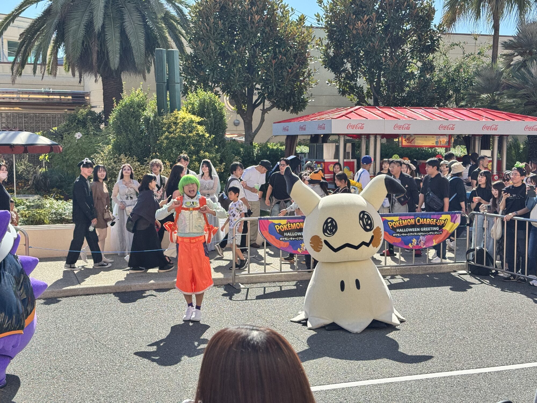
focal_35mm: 48
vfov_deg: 30.3
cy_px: 202
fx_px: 745
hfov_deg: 39.7
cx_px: 268
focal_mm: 6.76
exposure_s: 1/1770
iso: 64
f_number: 1.78
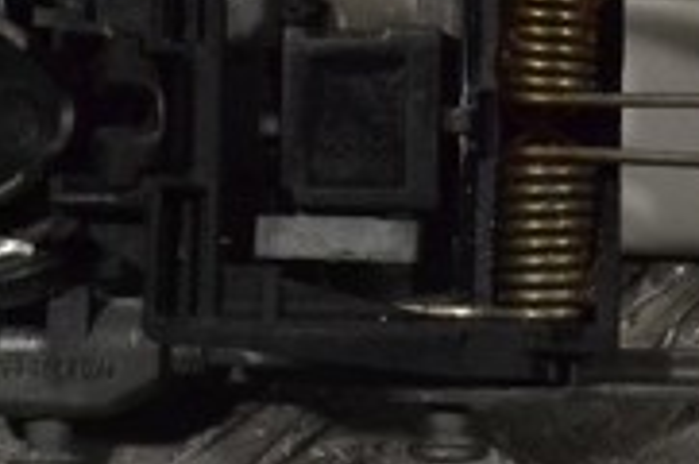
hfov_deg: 10.7
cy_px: -4
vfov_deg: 7.1
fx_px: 3702
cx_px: 695
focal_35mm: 191
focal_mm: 36
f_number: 11
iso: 3200
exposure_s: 1/500
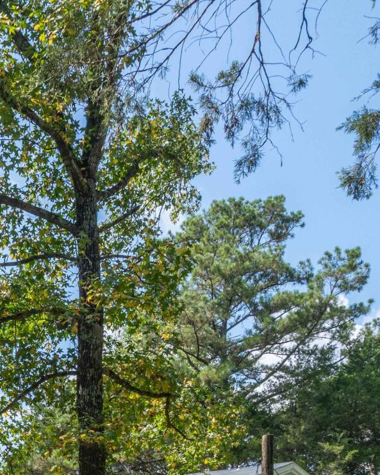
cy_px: 597
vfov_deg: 28.0
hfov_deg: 25.1
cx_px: -22
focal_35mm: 57
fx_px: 801
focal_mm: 15
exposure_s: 1/250
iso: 400
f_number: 11
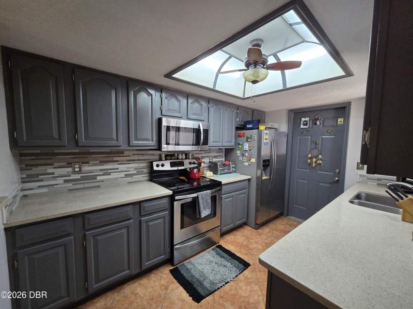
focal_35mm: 13
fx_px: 155
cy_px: 154
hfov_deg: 106.2
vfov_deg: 89.9
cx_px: 206
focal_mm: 2.2
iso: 250
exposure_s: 1/60
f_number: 2.2
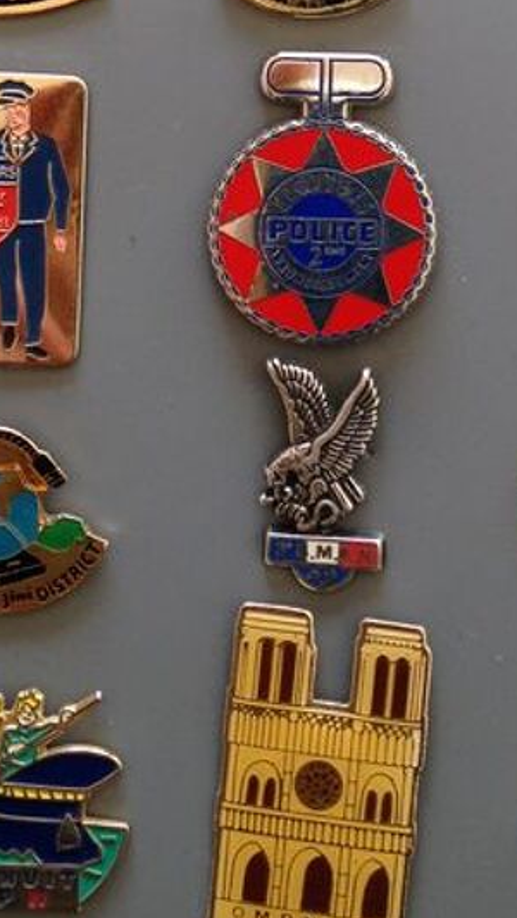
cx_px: 302
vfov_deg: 22.8
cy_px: 18
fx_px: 2192
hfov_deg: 13.4
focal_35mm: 90
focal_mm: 4.12
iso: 50
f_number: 2.4
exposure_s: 1/20
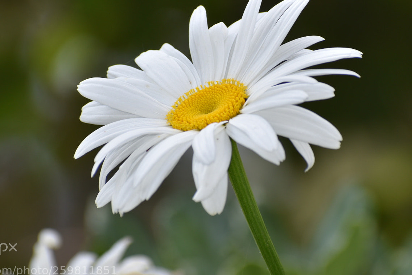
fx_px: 7254
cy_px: 105
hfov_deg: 3.3
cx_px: 217
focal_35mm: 634
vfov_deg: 2.2
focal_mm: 300
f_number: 8
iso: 100
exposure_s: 1/100
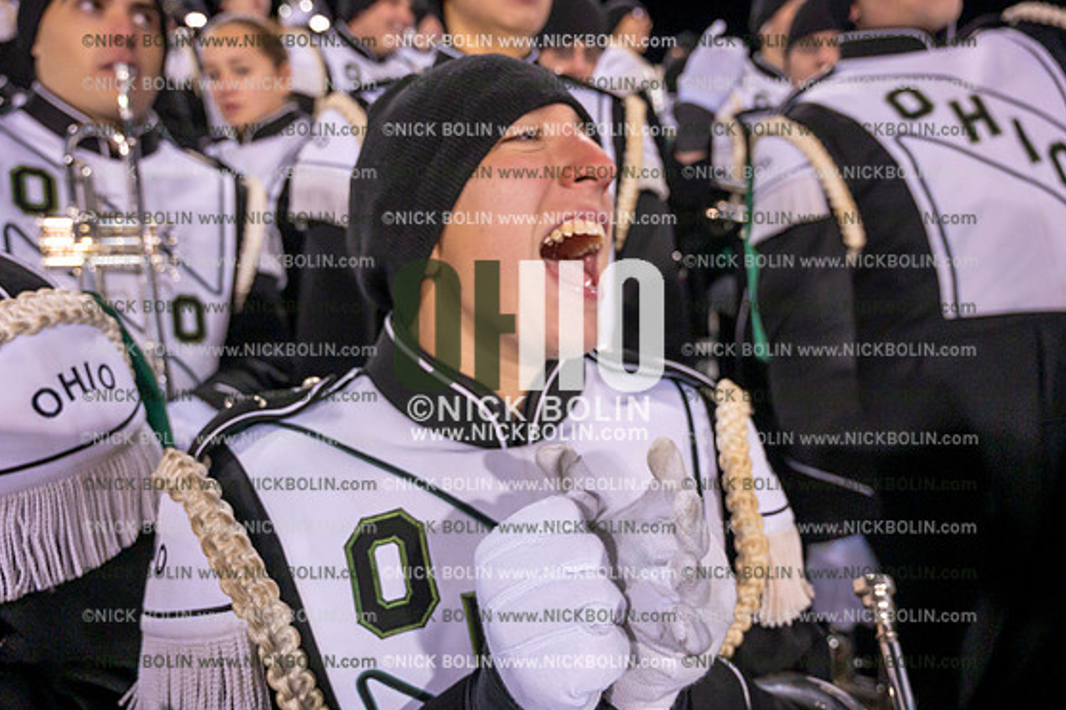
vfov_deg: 51.3
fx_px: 740
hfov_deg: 71.5
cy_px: 350
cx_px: 528
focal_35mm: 25
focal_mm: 24
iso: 5000
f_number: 4.5
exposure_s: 1/640
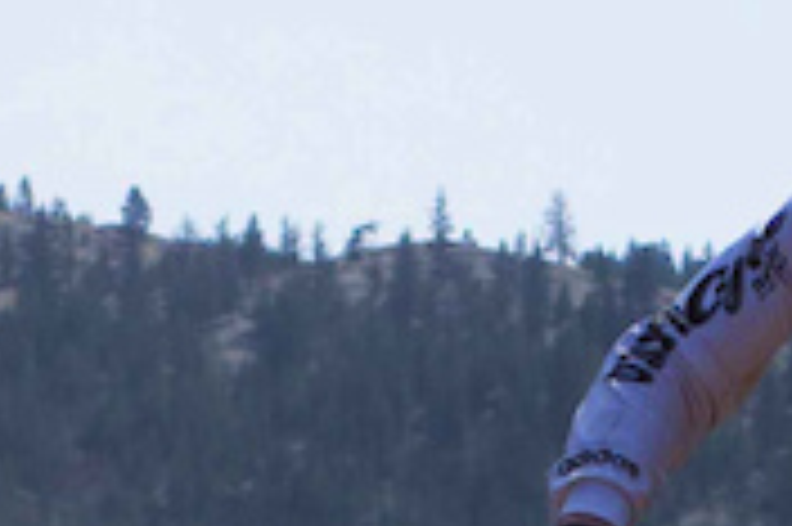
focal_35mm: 479
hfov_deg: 4.3
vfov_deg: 2.8
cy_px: 1331
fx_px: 10526
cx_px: 328
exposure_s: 1/1600
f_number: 5.6
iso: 200
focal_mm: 55
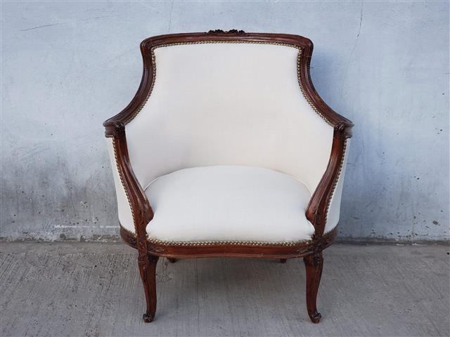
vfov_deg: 28.0
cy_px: 168
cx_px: 225
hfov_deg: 36.8
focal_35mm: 52
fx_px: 676
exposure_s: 1/33
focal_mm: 6
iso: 160
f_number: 2.4
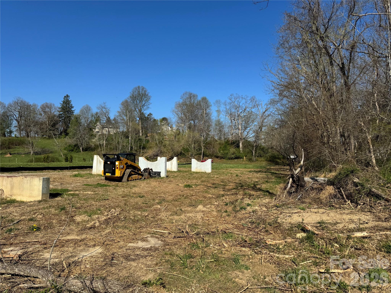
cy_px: 146
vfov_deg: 56.8
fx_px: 271
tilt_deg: +2.5
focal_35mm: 24
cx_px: 196
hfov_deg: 71.6
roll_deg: -0.6
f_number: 1.78
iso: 80
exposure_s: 1/4950
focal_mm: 6.76
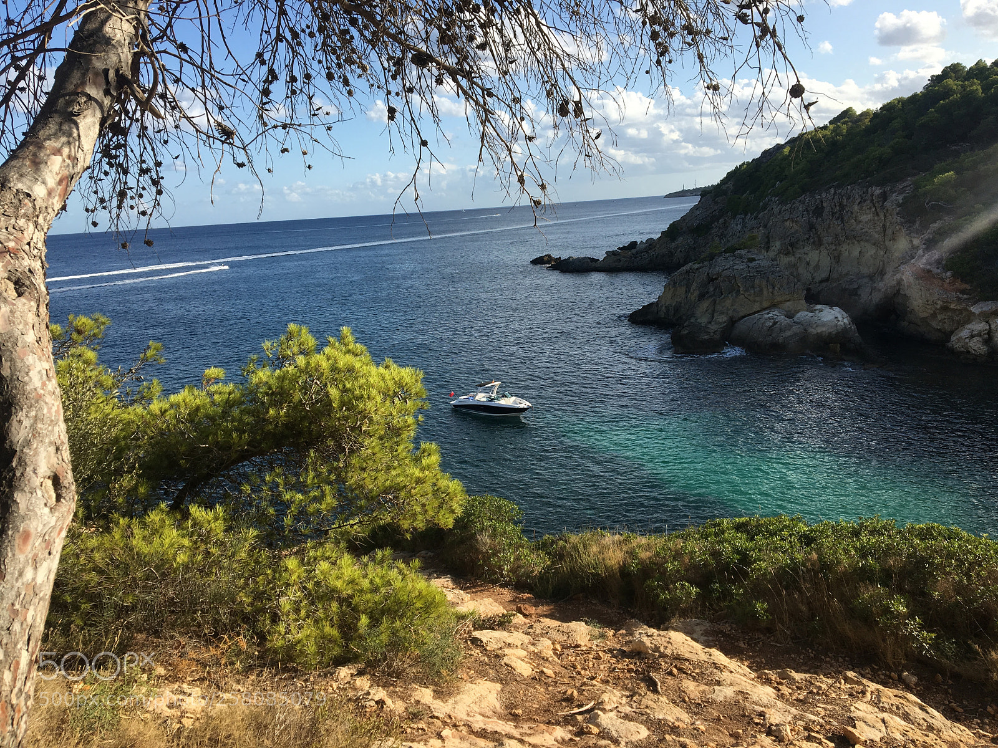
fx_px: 836
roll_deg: +3.1
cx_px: 499
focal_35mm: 29
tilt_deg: -10.7
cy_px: 374
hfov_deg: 61.7
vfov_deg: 48.2
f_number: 2.2
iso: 25
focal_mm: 4.15
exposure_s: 1/1282
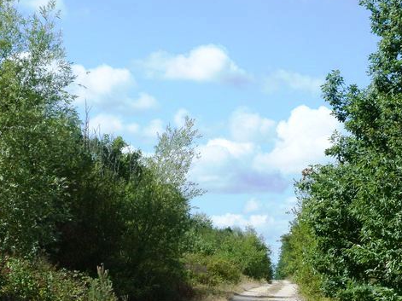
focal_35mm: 136
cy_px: 205
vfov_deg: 10.9
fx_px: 1579
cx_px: 275
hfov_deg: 14.5
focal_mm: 14.5
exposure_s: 1/640
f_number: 3.6
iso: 80
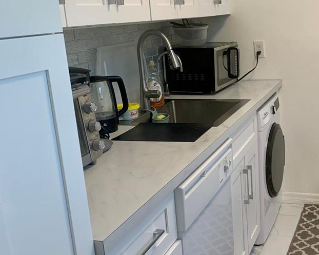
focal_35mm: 49
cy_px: 147
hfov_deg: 37.5
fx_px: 462
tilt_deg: -15.9
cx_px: 224
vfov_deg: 30.8
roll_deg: +3.0
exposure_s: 1/60
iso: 80
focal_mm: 4.25
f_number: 1.8
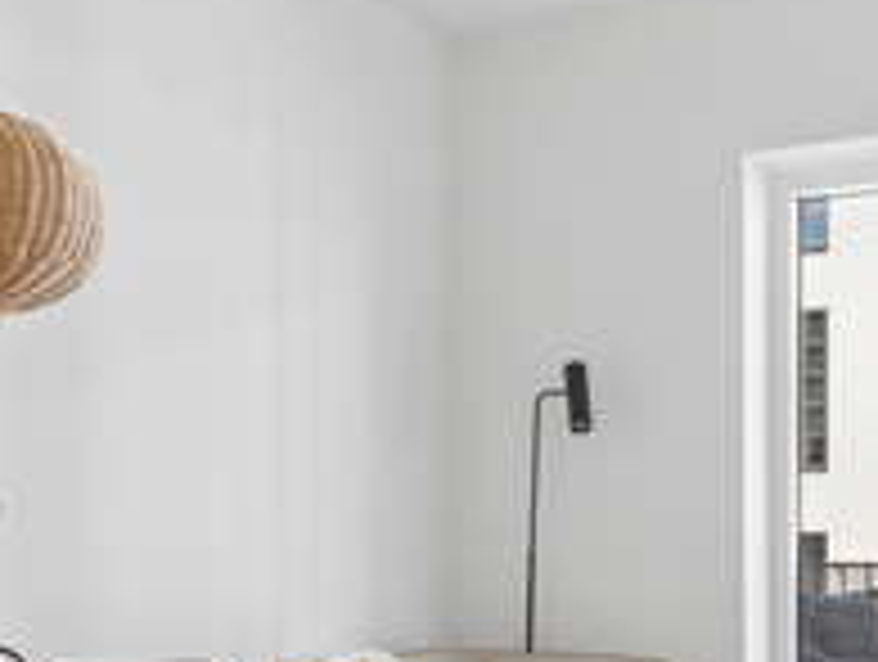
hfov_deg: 29.7
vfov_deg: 23.4
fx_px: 1575
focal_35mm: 62
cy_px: 527
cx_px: 77
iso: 200
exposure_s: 1/20
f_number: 8
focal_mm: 20
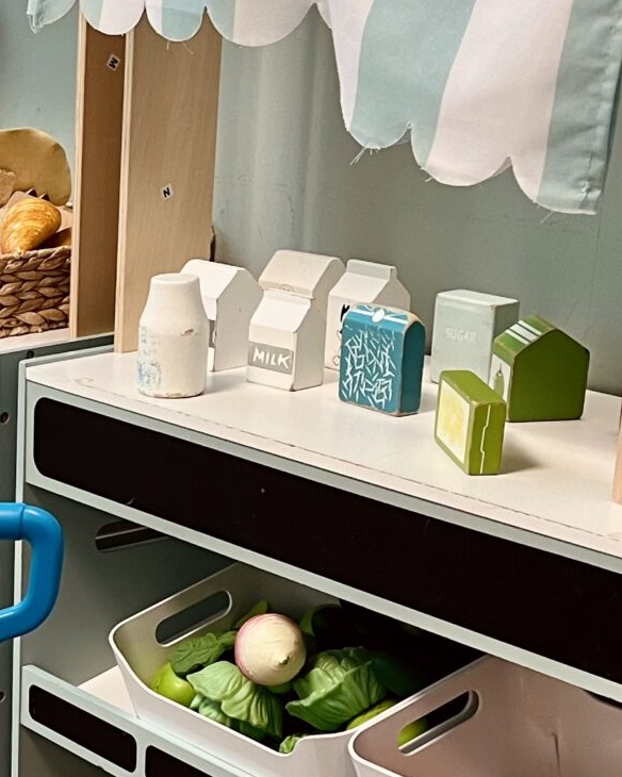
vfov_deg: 21.0
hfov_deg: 15.5
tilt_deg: -21.1
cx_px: -398
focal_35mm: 89
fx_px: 2048
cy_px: 706
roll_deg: +3.3
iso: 80
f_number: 1.6
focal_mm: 5.1
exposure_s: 1/50
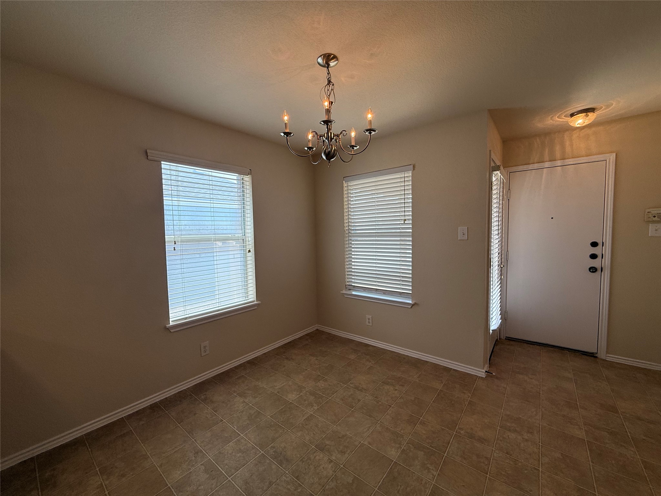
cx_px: 330
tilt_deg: -3.4
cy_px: 248
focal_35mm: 14
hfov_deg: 102.1
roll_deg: +1.3
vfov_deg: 85.7
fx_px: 267
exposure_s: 1/196
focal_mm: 2.22
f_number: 2.2
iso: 50
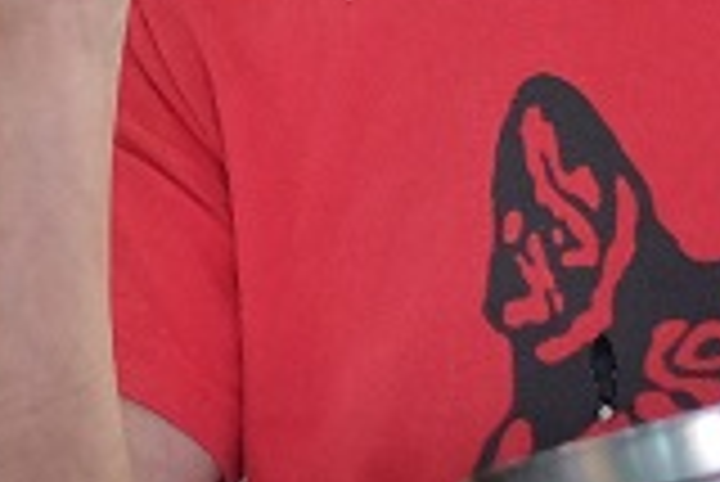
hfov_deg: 7.5
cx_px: -140
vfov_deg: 5.0
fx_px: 5465
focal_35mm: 273
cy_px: 77
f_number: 1.4
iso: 1250
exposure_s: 1/160
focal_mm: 23
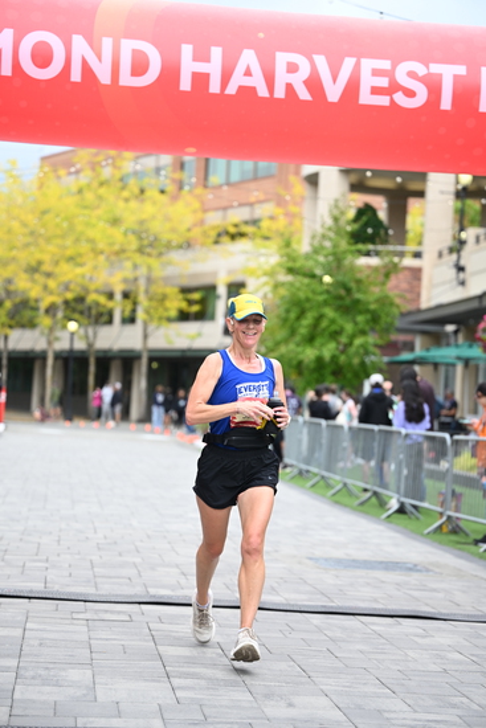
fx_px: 1720
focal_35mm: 85
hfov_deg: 16.1
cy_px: 364
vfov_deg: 23.9
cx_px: 243
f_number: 2.8
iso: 640
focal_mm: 85
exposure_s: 1/1600
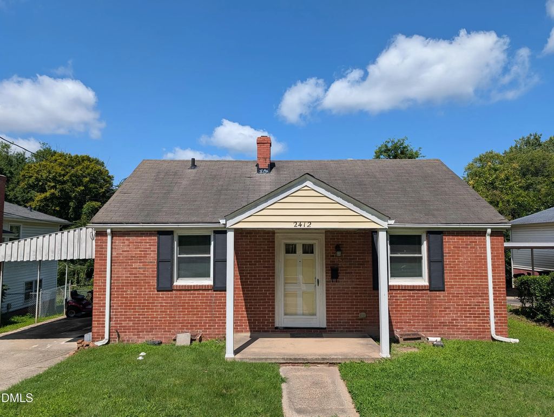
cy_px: 208
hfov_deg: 71.5
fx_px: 385
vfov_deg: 56.9
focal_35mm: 24
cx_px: 277
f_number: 1.68
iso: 21
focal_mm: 6.9
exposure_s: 1/1715
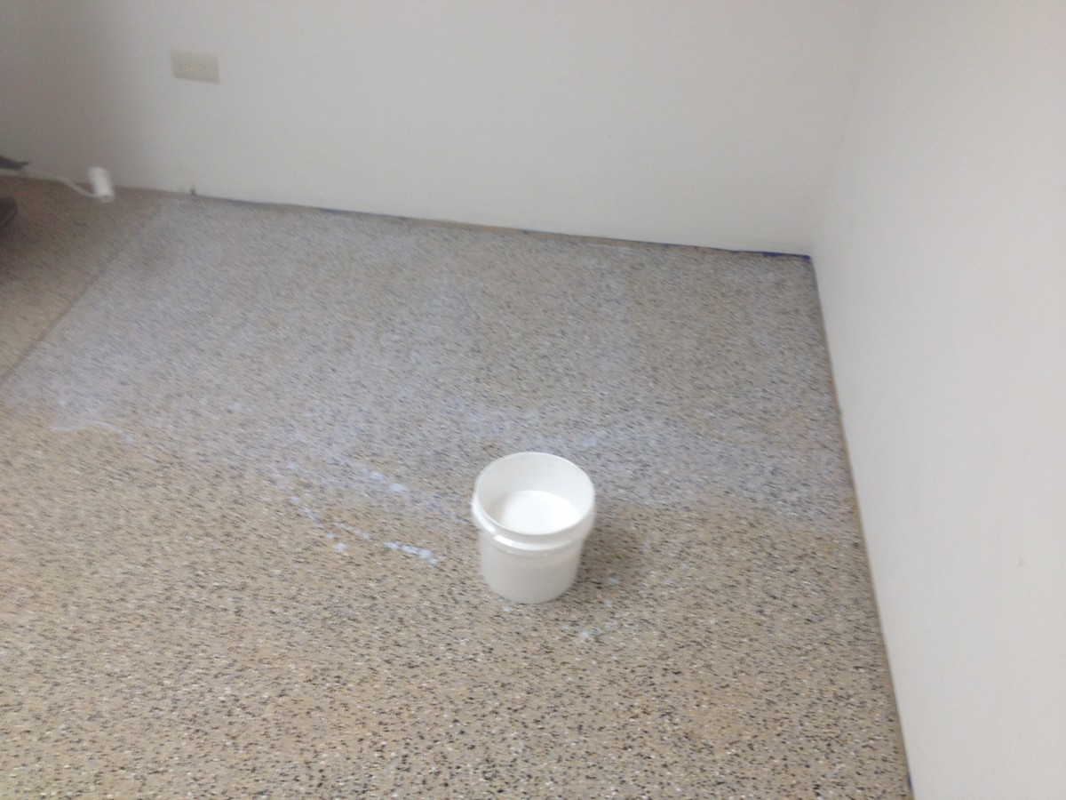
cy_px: 400
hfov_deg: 52.6
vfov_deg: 40.7
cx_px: 533
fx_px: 1078
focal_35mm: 35
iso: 50
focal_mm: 4.28
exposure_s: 1/20
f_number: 2.4
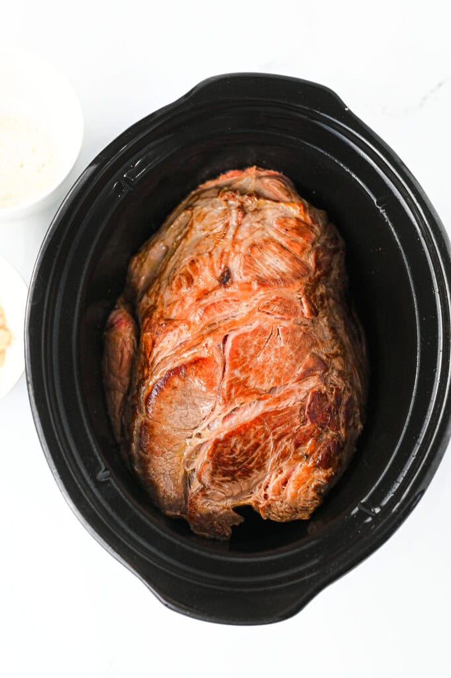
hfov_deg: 26.9
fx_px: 941
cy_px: 339
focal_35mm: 50
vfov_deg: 39.6
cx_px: 226
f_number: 4
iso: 720
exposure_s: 1/125
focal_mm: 50
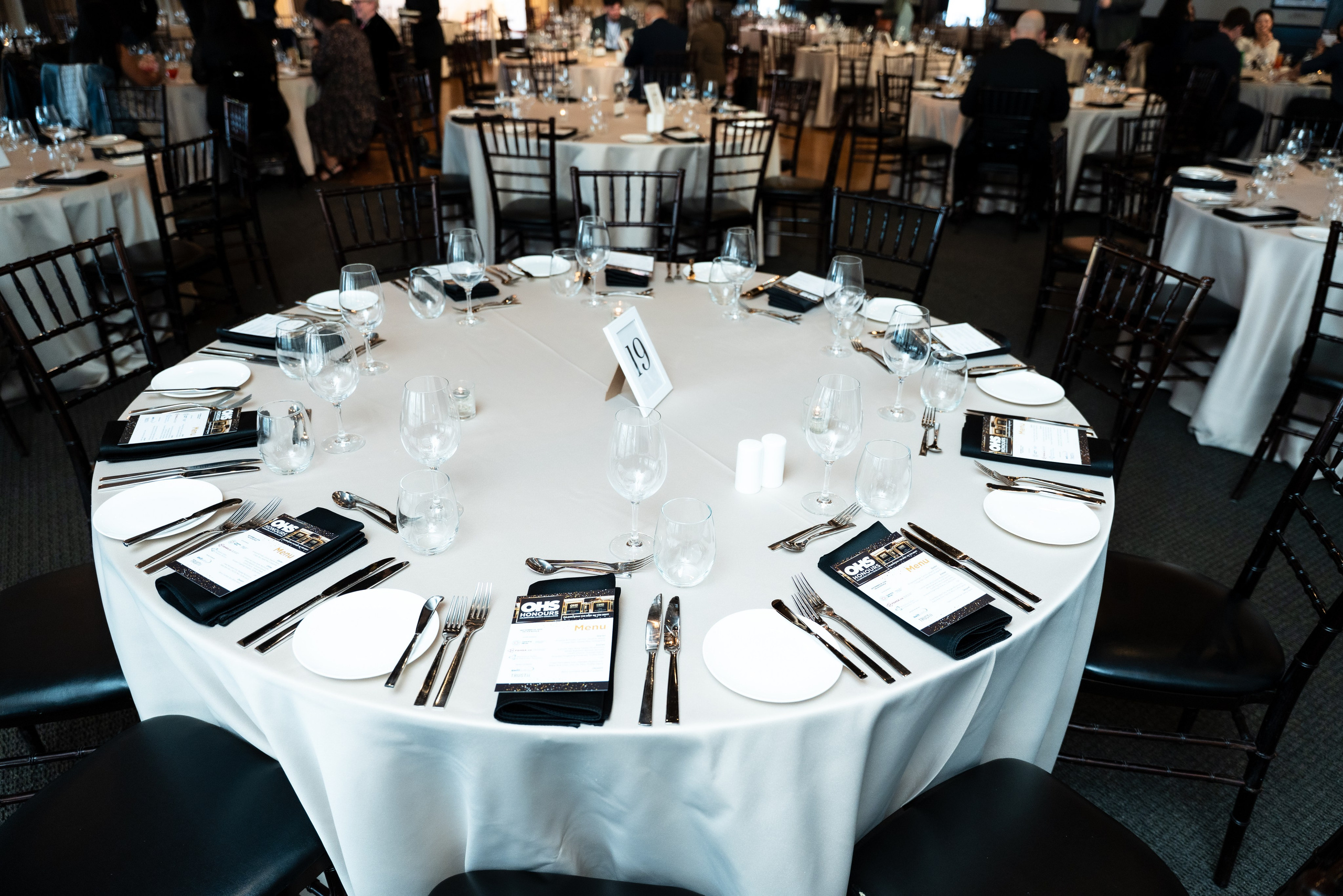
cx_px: 672
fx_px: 936
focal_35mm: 25
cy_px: 448
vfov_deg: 51.1
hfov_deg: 71.3
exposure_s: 1/200
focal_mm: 25.1
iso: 1250
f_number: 2.8
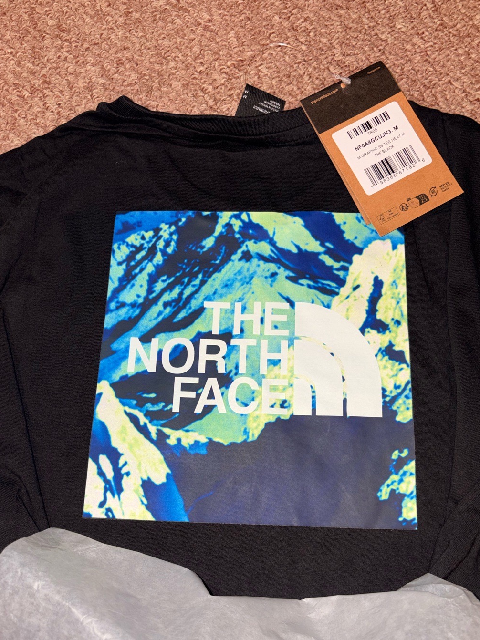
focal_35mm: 31
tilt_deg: -73.7
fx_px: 573
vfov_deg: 58.2
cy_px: 361
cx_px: 238
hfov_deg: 45.4
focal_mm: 5.96
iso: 50
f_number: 1.6
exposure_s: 1/18
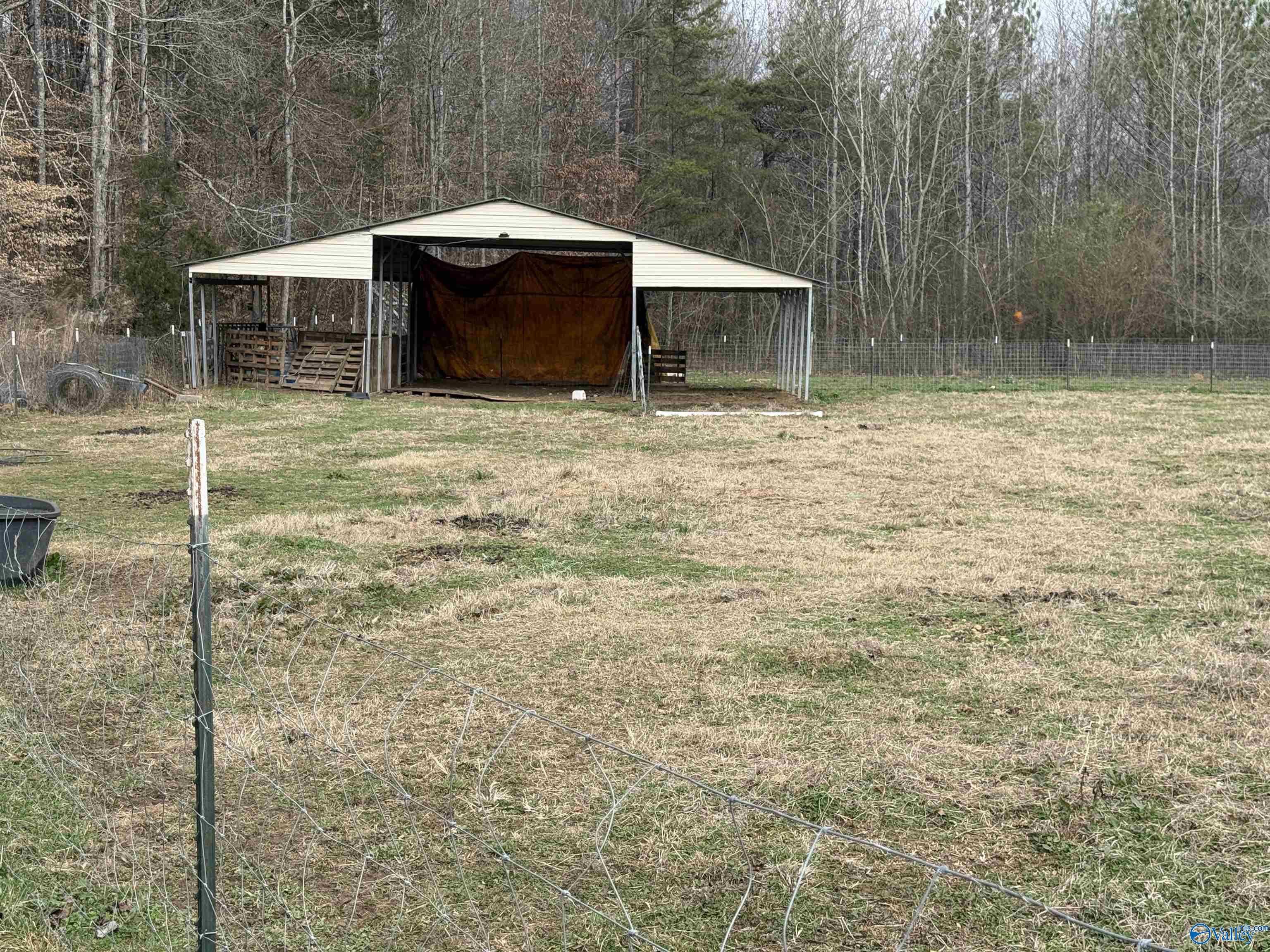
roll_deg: +1.1
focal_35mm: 48
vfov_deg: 30.3
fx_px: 1761
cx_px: 635
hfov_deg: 39.7
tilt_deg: -4.9
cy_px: 476
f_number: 1.78
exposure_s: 1/1456
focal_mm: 6.76
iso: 64
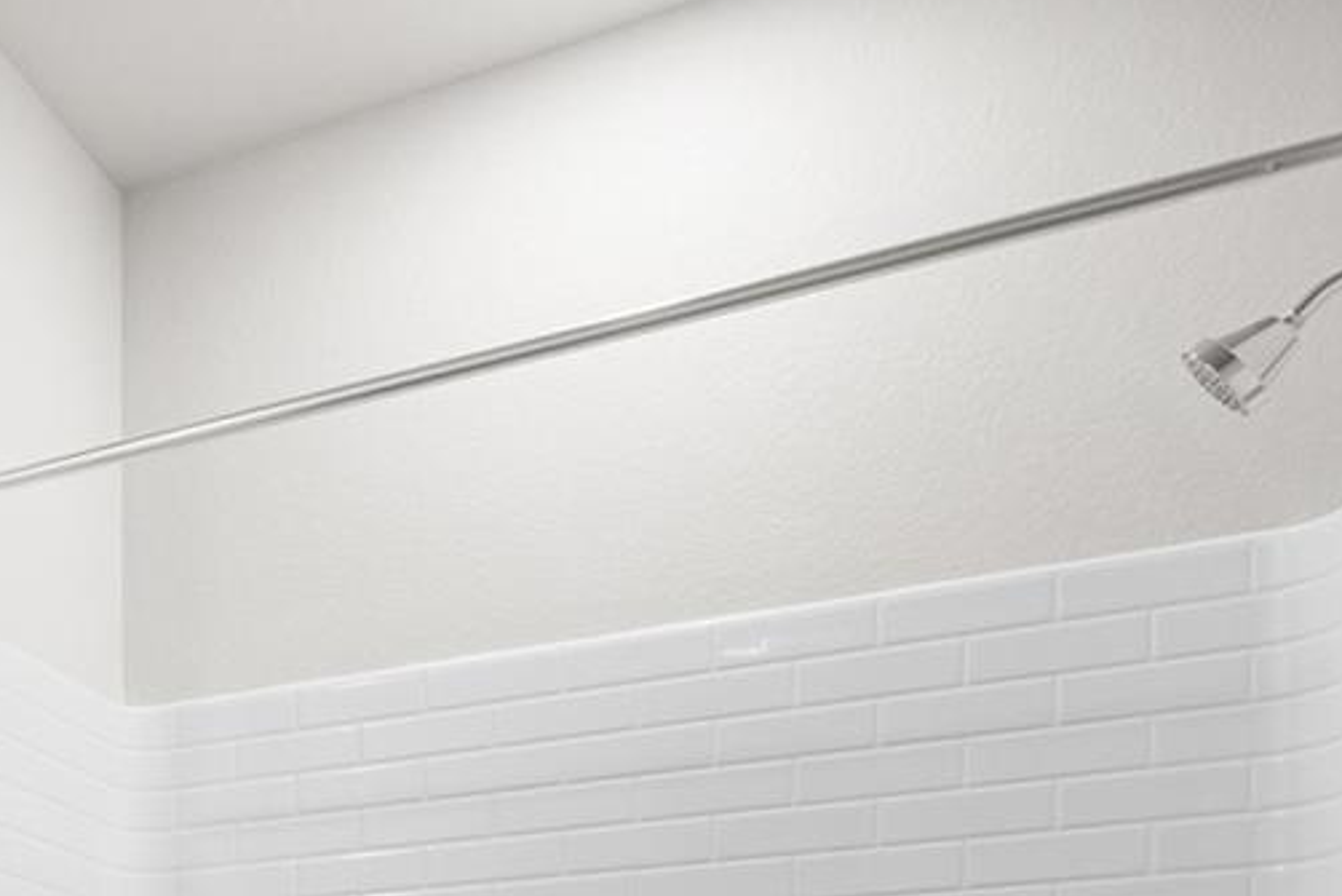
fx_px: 1902
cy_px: 1214
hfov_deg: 31.1
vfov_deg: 23.1
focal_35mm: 51
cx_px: -364
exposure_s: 1.3
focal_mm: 16
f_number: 8
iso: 200
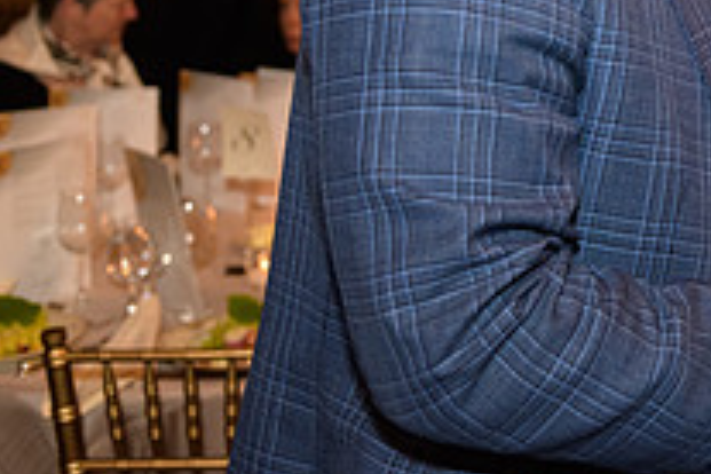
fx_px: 1718
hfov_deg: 21.8
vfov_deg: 15.2
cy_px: -74
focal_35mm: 87
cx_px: 828
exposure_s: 1/100
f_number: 3.2
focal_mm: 31
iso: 1000
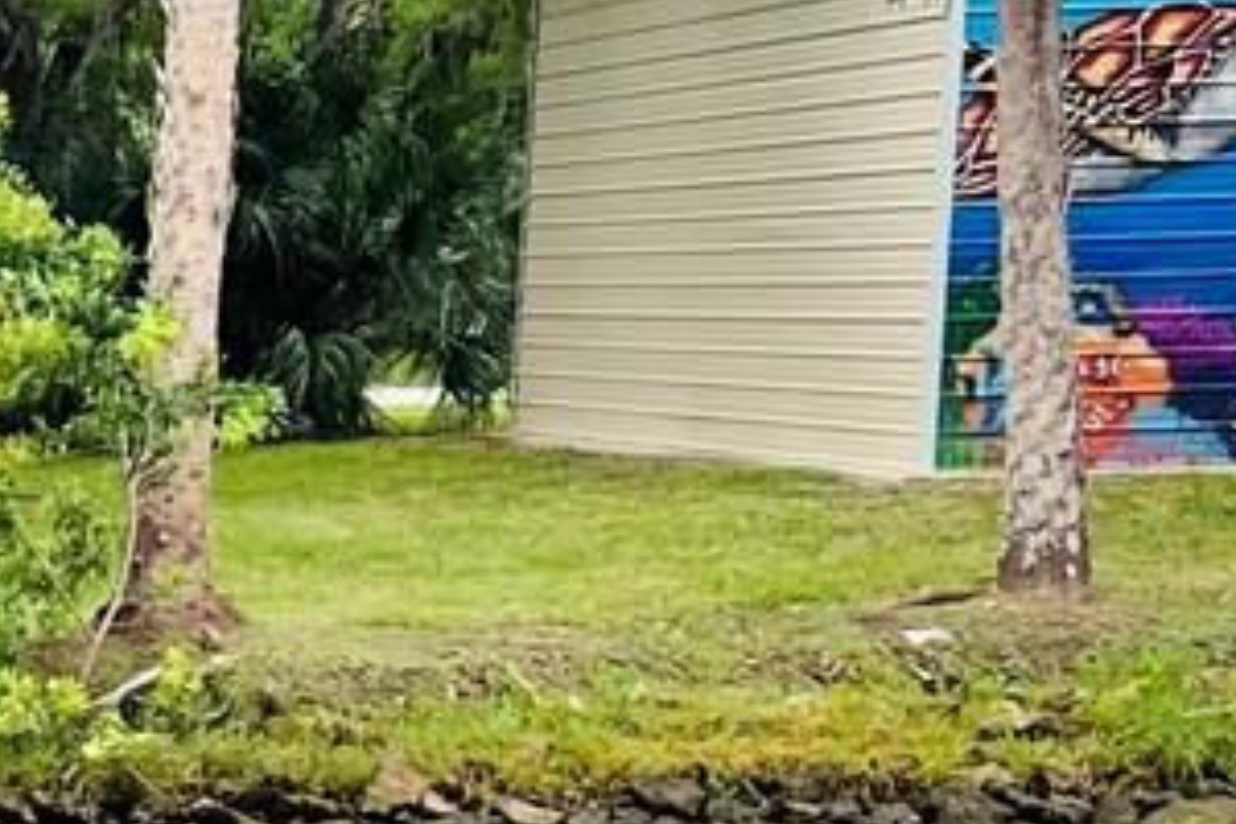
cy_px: 1343
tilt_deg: -11.5
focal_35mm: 144
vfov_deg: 9.2
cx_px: -1409
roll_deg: +2.2
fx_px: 4944
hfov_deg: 12.2
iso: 50
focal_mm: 5.7
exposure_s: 1/743
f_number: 1.5
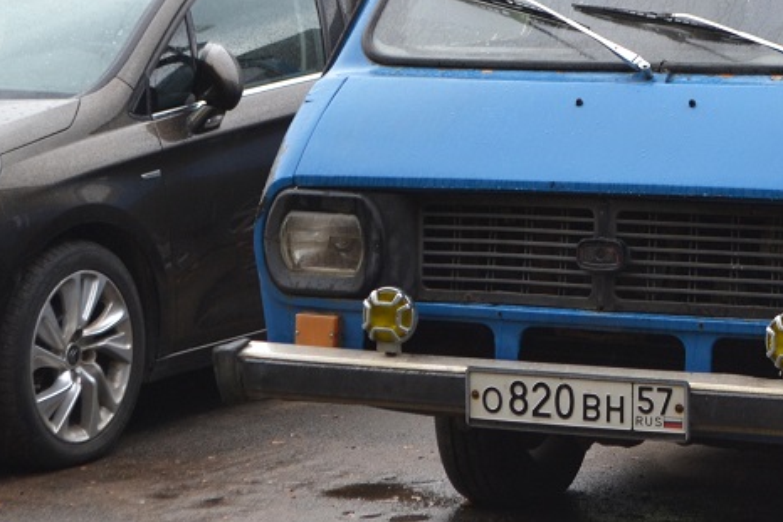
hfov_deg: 14.5
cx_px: 812
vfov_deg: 9.9
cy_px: 148
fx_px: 3024
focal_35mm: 139
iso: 320
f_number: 5.6
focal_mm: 36
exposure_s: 1/125
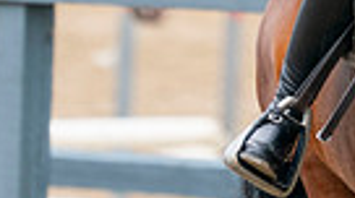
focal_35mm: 1515
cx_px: 410
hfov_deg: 1.4
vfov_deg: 0.8
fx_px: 14239
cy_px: -293
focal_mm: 339
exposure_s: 1/400
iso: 400
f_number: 5.6
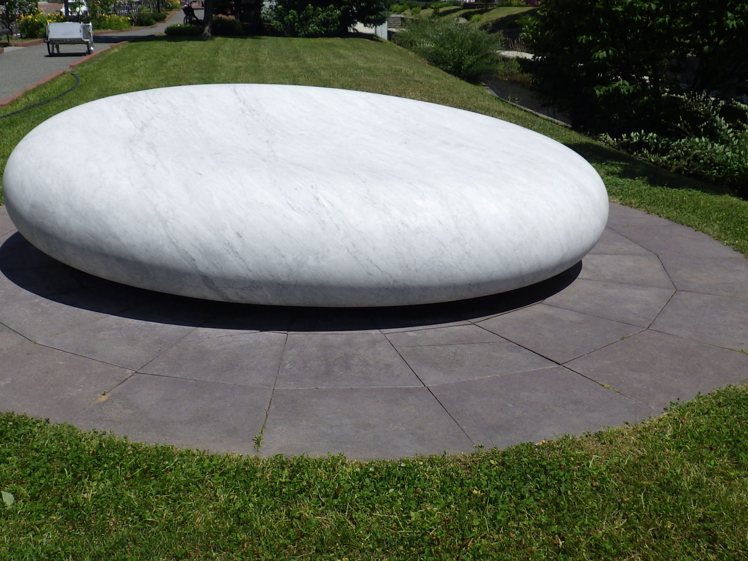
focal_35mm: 40
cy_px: 209
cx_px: 334
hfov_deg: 46.7
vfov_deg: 35.8
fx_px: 864
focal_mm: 5
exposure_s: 1/2000
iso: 125
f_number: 4.2
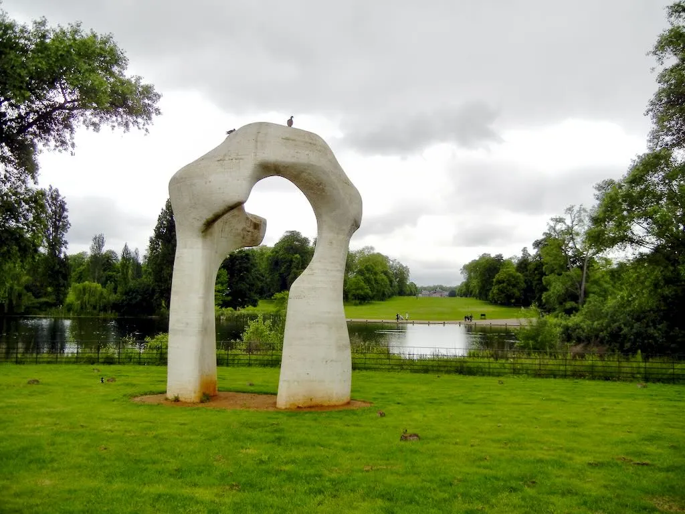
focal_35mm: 30
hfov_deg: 60.0
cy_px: 257
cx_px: 342
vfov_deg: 46.8
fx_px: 594
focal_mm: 5.4
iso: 160
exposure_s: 1/510
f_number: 3.5
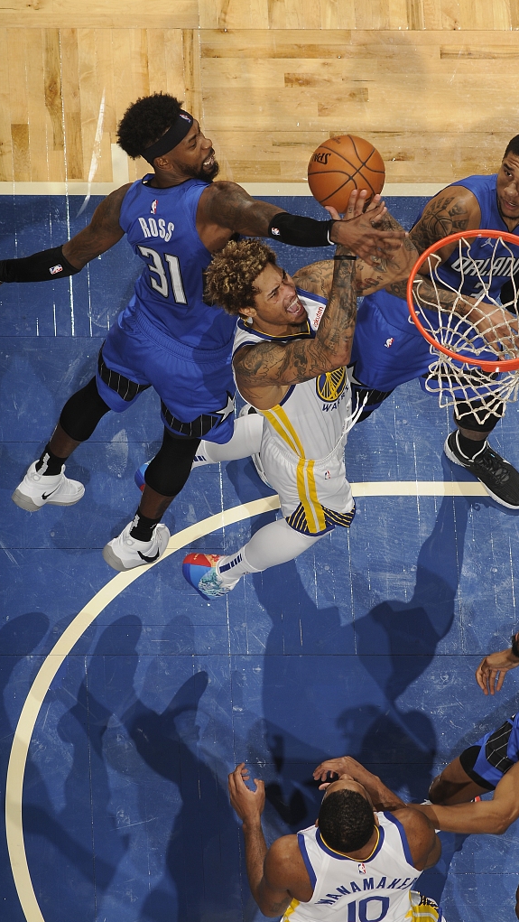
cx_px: 297
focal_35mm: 472
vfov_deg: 4.6
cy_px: 461
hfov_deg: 2.6
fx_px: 11537
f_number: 8
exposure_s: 1/250
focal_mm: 300
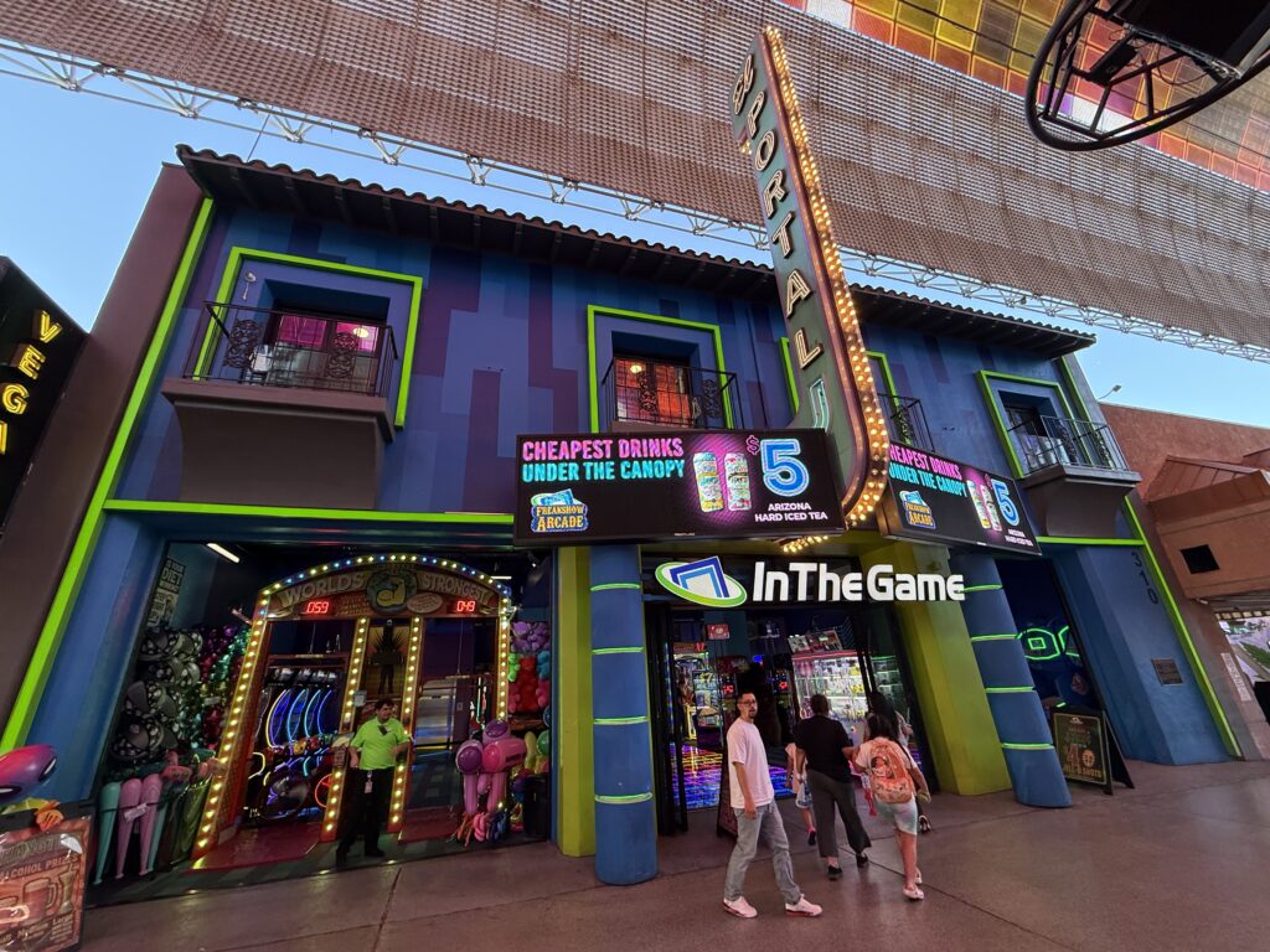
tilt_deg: +20.5
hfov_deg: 102.1
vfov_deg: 85.7
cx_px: 635
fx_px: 514
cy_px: 476
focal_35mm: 14
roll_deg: +4.5
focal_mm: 2.22
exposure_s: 1/100
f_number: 2.2
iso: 160
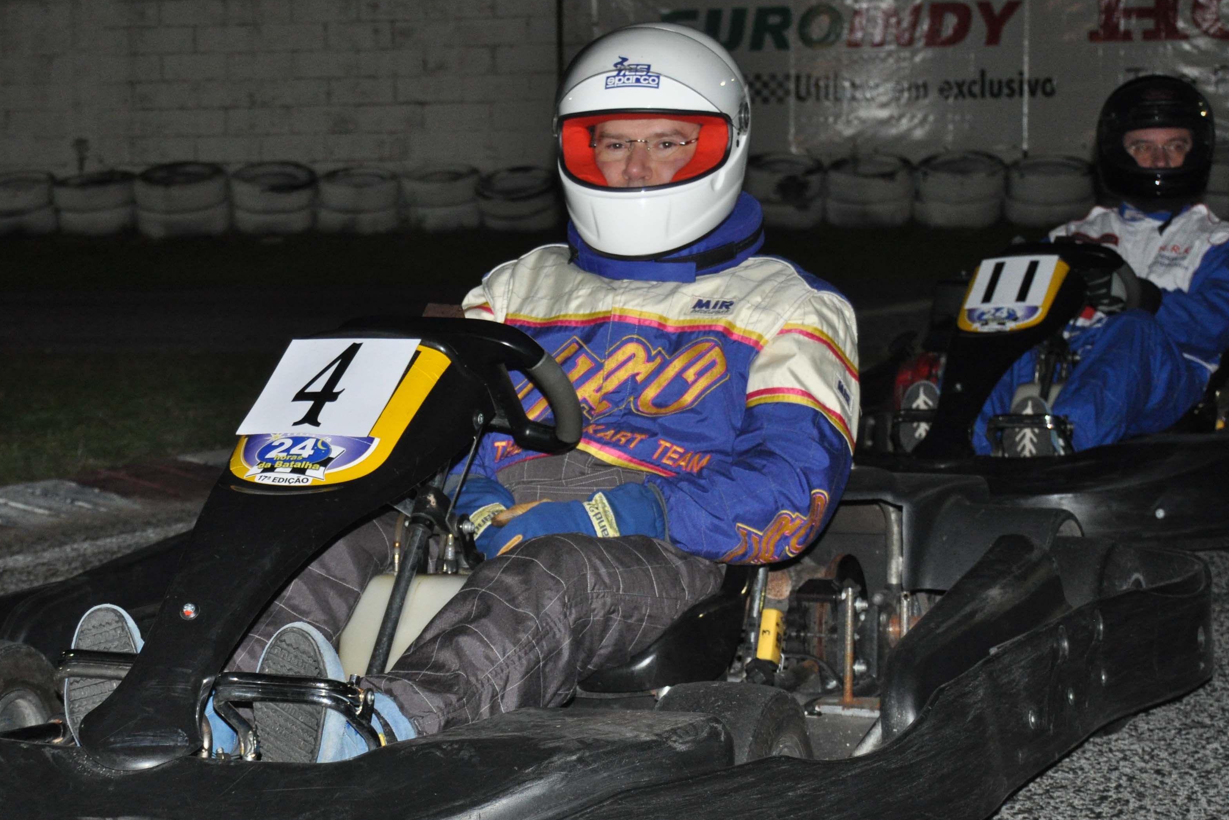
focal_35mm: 78
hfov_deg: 25.9
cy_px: 530
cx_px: 443
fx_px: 2663
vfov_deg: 17.5
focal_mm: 38
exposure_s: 1/60
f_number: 4.8
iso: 800
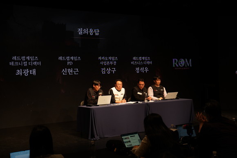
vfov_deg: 26.0
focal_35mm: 52
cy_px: 79
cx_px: 118
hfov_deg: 38.2
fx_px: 342
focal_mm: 35
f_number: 4.5
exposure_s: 1/100
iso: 400
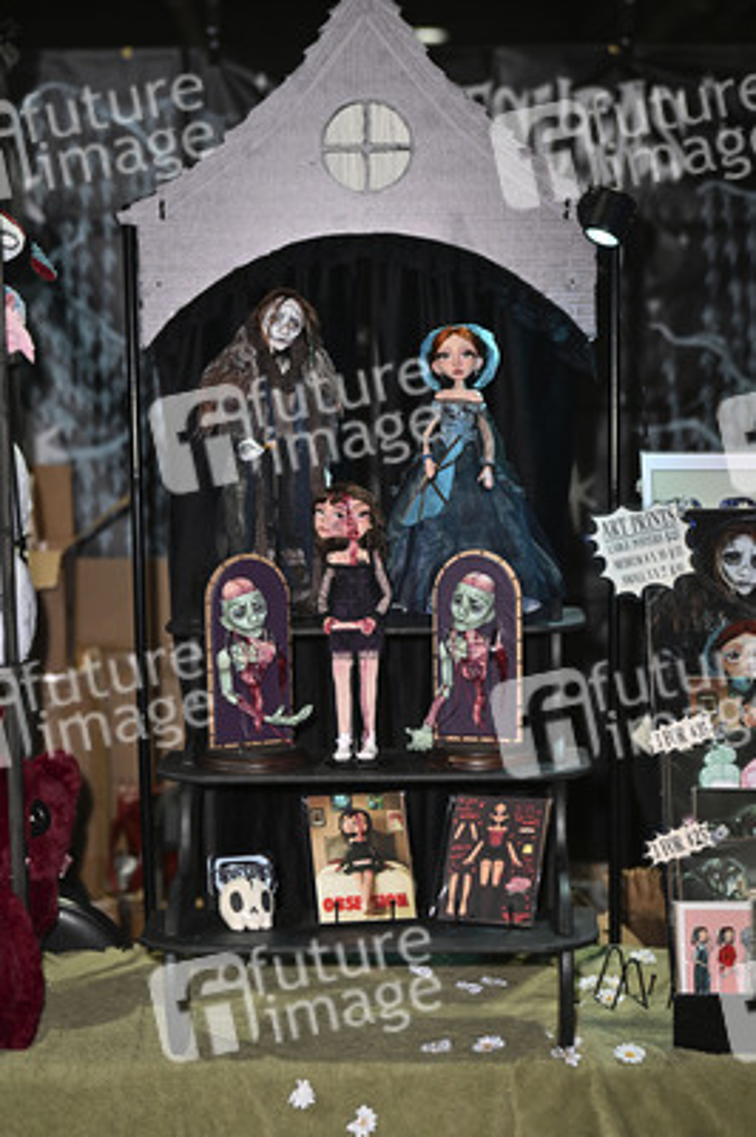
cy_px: 568
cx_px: 378
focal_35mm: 67
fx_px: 2114
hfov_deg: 20.3
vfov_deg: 30.1
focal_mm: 67
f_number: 2.5
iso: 500
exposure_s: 1/250
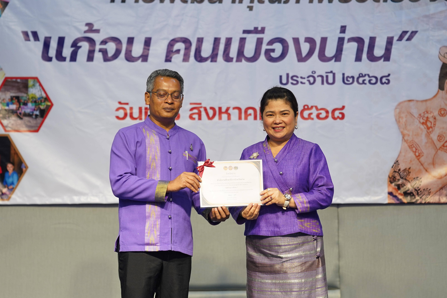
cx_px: 224
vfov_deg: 10.8
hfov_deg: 16.1
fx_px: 1577
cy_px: 149
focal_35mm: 127
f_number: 1.8
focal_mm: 85
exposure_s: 1/160
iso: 400
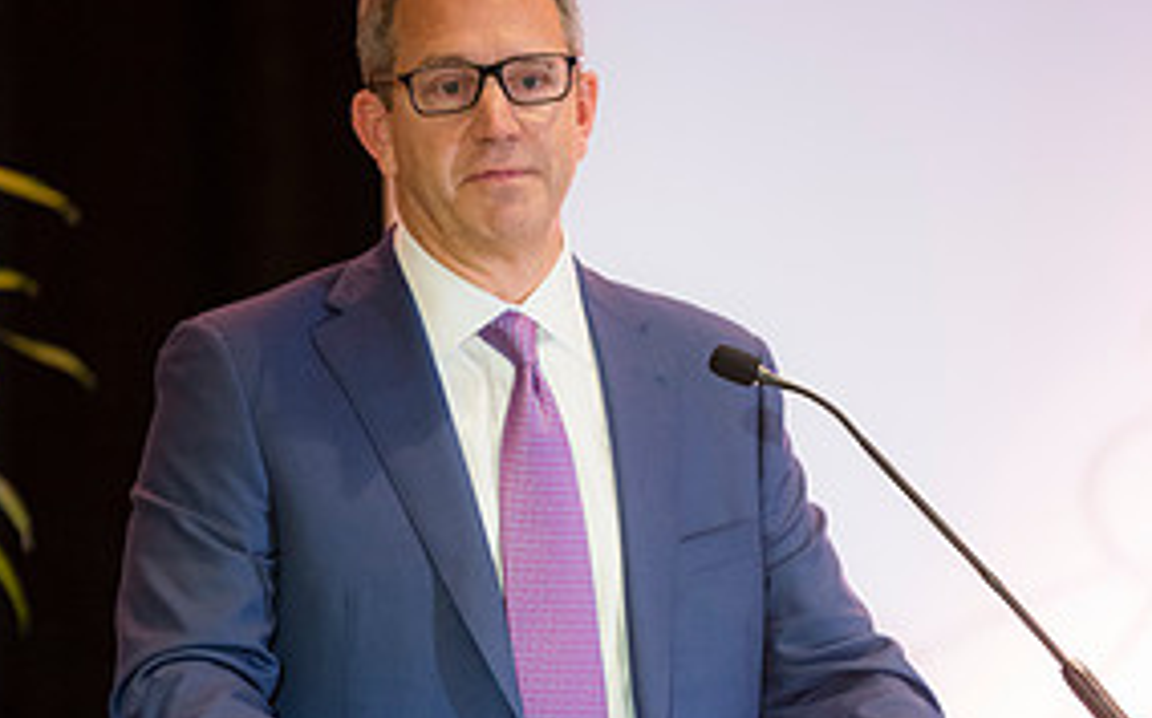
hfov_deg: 6.5
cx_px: 548
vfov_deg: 4.1
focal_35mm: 323
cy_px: 548
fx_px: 10133
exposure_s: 1/160
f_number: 2.8
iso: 2200
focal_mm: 200
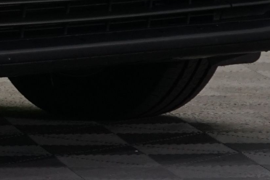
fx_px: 3794
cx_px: -511
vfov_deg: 2.7
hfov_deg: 4.0
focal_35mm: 506
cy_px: -290
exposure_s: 1/40
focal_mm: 69
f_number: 5.6
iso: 500
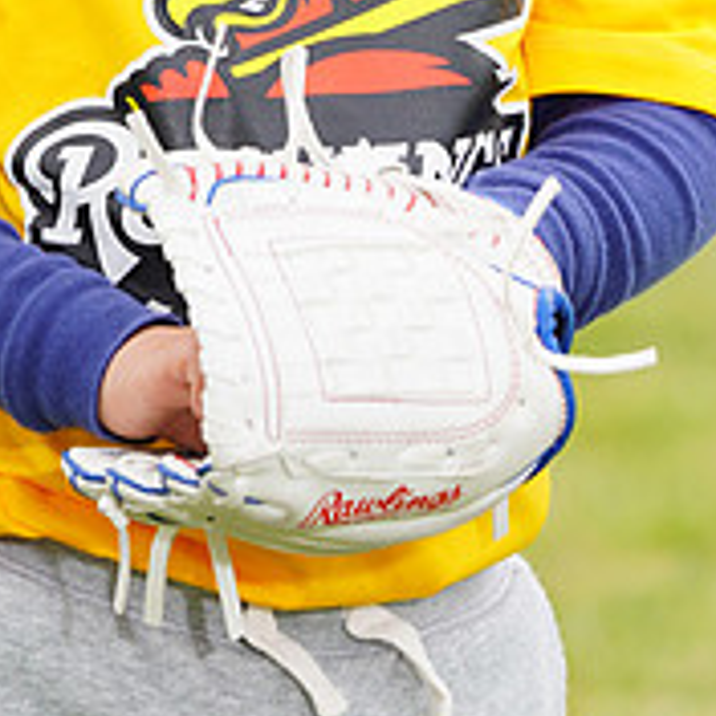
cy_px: -289
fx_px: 15796
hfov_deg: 2.6
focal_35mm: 675
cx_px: 148
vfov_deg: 2.6
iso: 100
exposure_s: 1/250
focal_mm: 241
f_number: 7.1
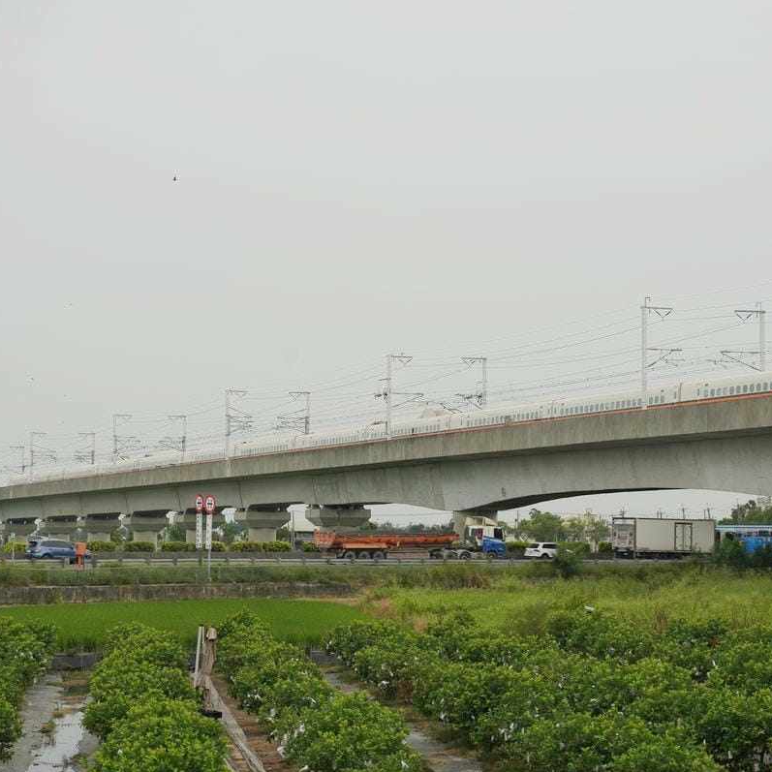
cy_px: 386
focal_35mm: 96
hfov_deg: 18.1
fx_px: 2422
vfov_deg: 18.1
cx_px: 451
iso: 100
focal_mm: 75
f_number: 5.6
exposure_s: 1/320
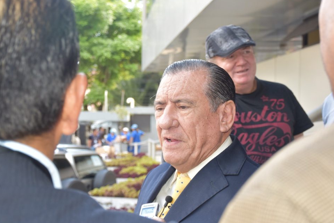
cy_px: 111
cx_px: 159
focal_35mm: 57
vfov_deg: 24.0
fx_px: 525
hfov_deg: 35.3
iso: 640
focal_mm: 35
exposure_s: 1/125
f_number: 5.6
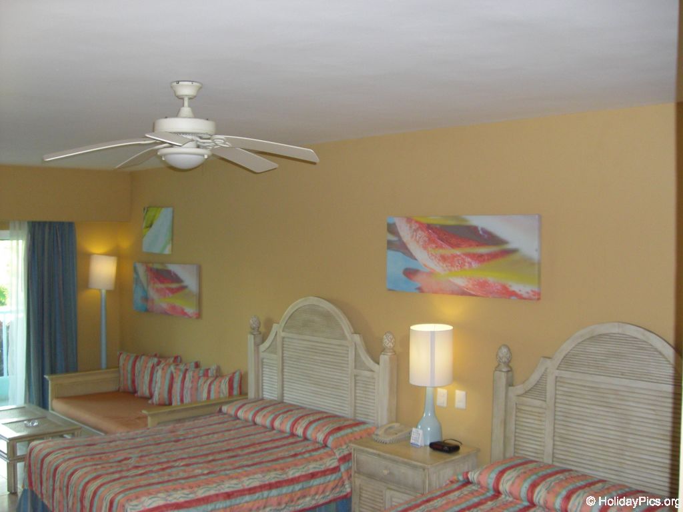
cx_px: 342
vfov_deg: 37.7
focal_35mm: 38
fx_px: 750
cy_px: 256
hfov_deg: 49.0
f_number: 2.7
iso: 200
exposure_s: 1/60
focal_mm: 6.2
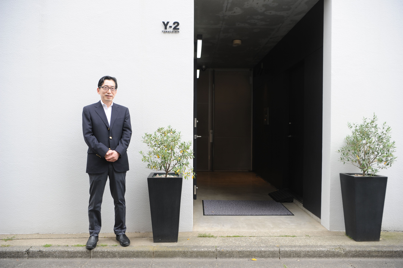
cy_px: 134
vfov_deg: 41.1
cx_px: 202
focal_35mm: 32
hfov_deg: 58.7
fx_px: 358
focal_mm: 32
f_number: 4.5
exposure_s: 1/100
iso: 200
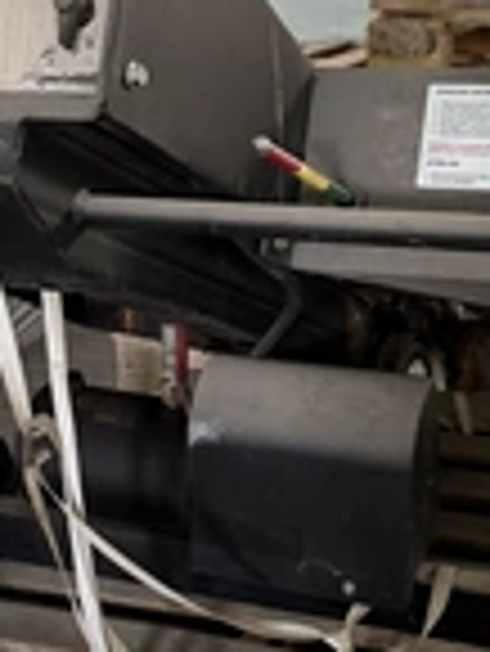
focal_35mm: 66
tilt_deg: -15.9
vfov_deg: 29.4
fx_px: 1244
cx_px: 220
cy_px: 297
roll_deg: +0.7
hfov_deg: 22.3
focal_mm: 6.76
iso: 1000
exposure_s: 1/33
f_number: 1.78
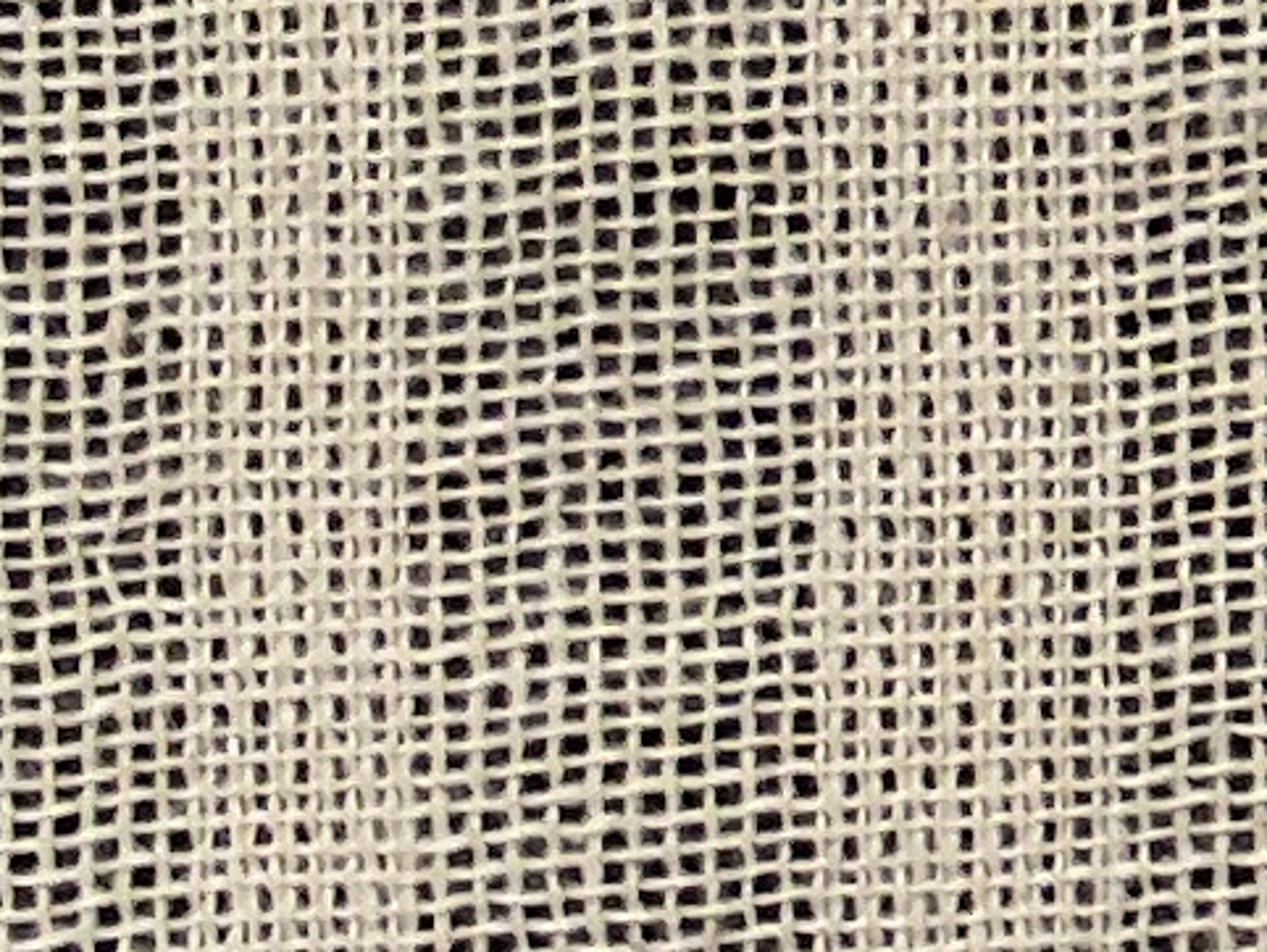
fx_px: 6445
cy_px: -55
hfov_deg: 10.2
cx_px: 2665
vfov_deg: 8.4
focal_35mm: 176
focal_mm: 2.78
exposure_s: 1/100
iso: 100
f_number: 2
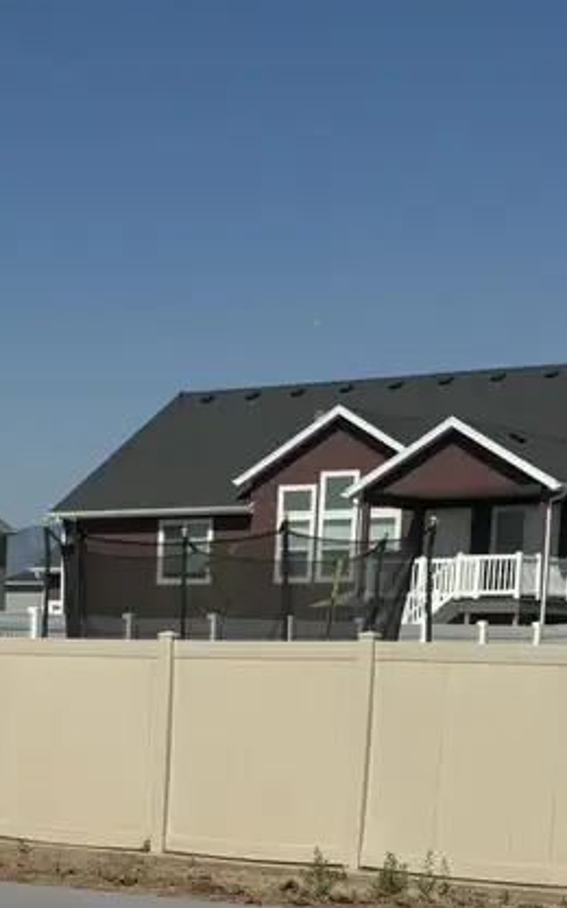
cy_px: 982
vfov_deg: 22.3
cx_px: -87
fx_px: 2176
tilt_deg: -9.5
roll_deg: -0.2
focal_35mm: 88
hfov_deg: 14.4
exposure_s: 1/9009
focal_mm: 6.76
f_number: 1.78
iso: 80
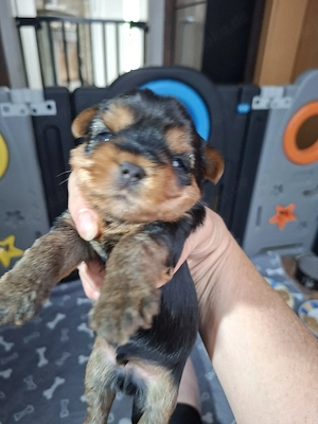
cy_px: 212
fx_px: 282
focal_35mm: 23
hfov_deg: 58.9
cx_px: 159
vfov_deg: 73.9
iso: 320
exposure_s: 1/33
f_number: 1.8
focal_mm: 5.54
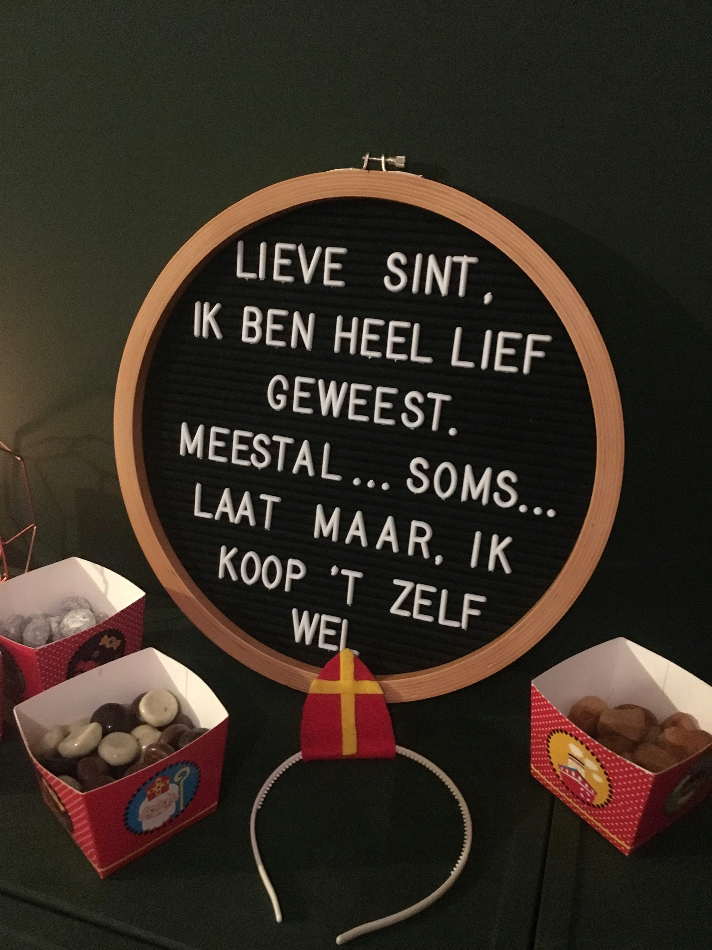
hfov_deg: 48.2
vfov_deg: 61.7
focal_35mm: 29
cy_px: 475
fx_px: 795
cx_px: 356
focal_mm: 4.15
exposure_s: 1/17
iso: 800
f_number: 2.2
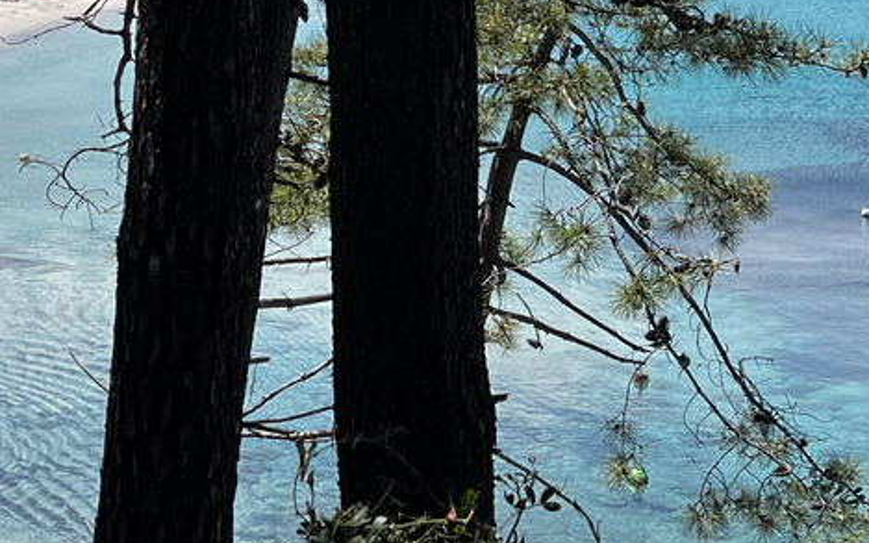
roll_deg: -2.0
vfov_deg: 13.7
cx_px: 415
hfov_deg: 22.1
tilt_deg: -3.0
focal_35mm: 94
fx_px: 2226
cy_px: -11
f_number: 1.5
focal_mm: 5.7
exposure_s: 1/3571
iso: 50
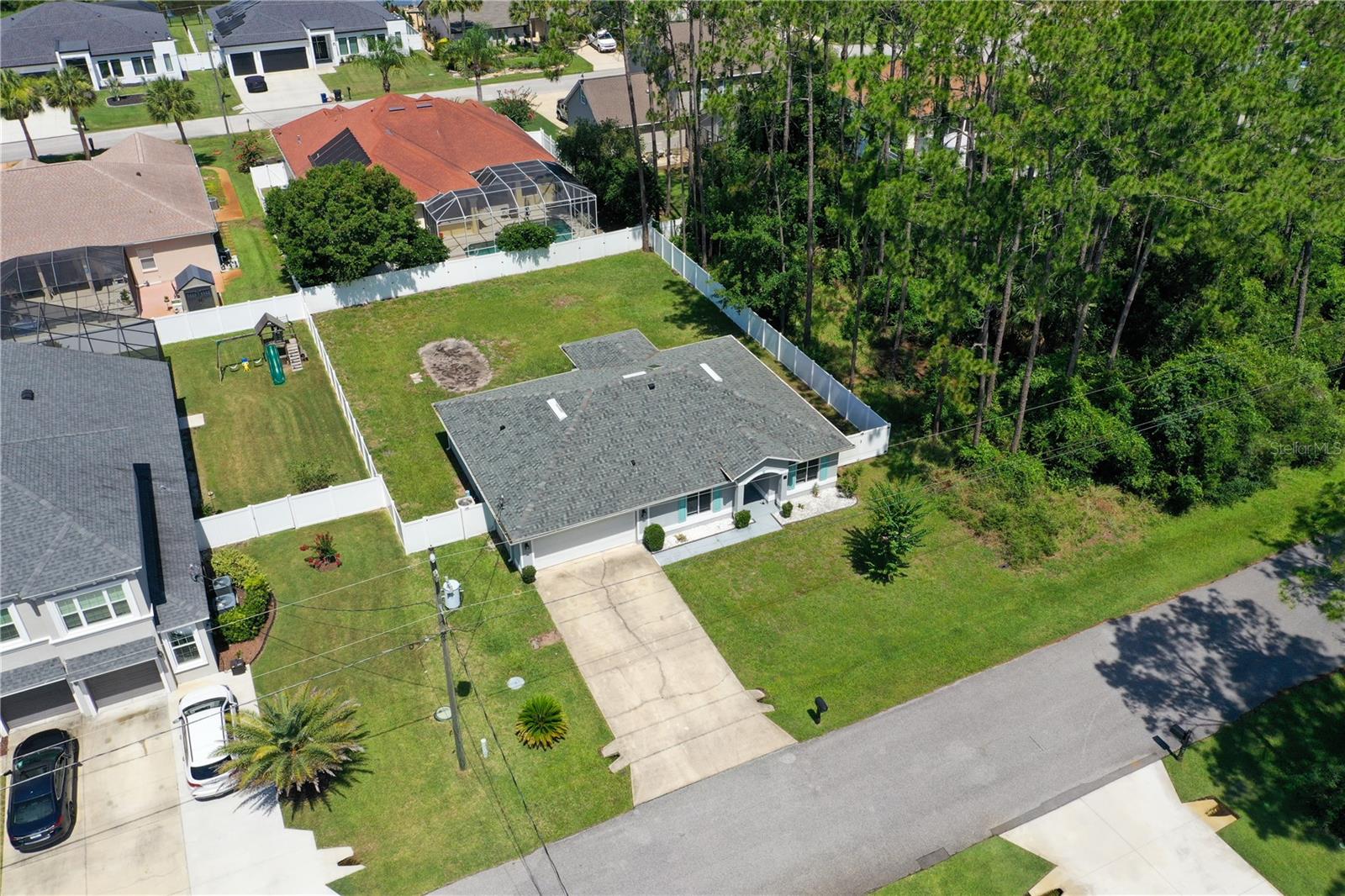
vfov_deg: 46.4
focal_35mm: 28
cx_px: 672
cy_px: 448
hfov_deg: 65.5
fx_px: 1046
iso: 100
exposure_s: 1/500
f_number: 5.6
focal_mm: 10.26
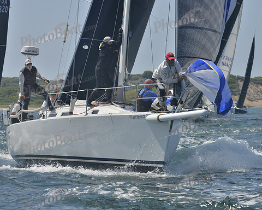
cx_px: 126
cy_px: 105
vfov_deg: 6.8
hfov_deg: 8.5
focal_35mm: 227
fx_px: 1760
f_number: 10
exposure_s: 1/800
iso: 280
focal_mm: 200
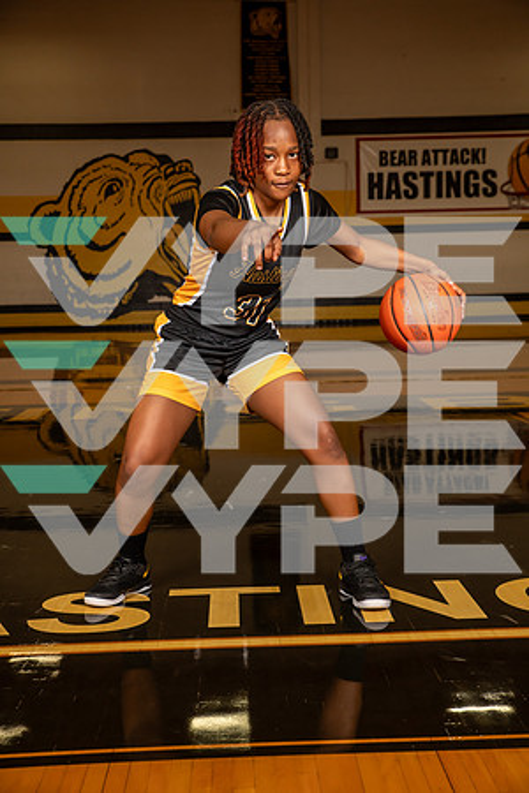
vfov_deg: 35.6
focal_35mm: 56
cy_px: 396
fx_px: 1234
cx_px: 264
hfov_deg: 24.2
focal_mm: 56
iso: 640
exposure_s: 1/400
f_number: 7.1
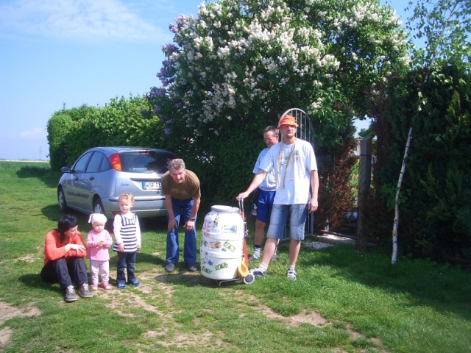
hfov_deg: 52.6
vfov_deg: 40.7
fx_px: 476
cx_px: 236
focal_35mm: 35
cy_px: 176
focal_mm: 5.8
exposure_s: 1/320
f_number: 4.3
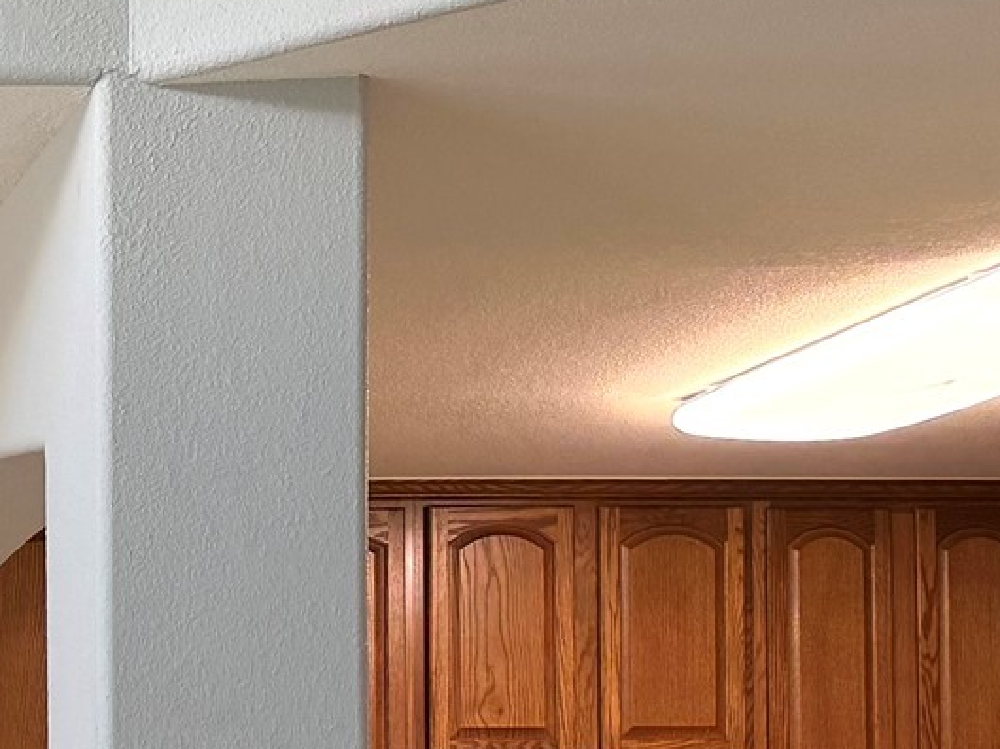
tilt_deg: +2.0
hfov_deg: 19.0
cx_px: -408
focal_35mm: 93
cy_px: 851
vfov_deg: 15.4
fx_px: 2685
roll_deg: +0.2
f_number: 1.78
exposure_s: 1/120
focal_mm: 6.76
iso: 200
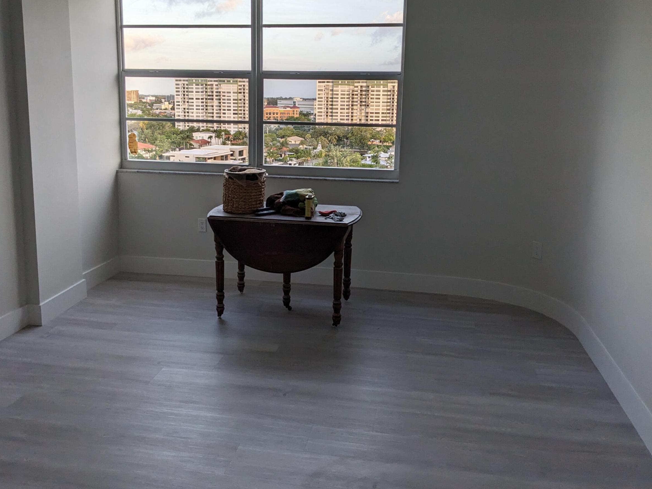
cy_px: 204
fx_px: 622
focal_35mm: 33
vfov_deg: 42.8
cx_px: 313
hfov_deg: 55.3
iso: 58
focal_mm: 4.38
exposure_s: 1/179
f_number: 1.73
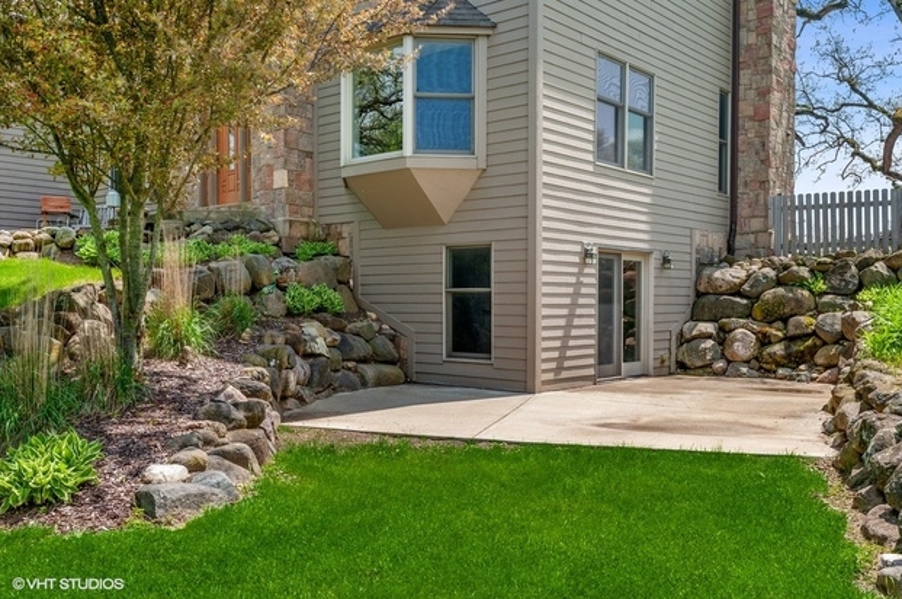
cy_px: 293
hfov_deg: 57.3
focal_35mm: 33
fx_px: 826
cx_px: 463
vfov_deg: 39.8
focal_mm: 32
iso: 200
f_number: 8
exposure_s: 1/100
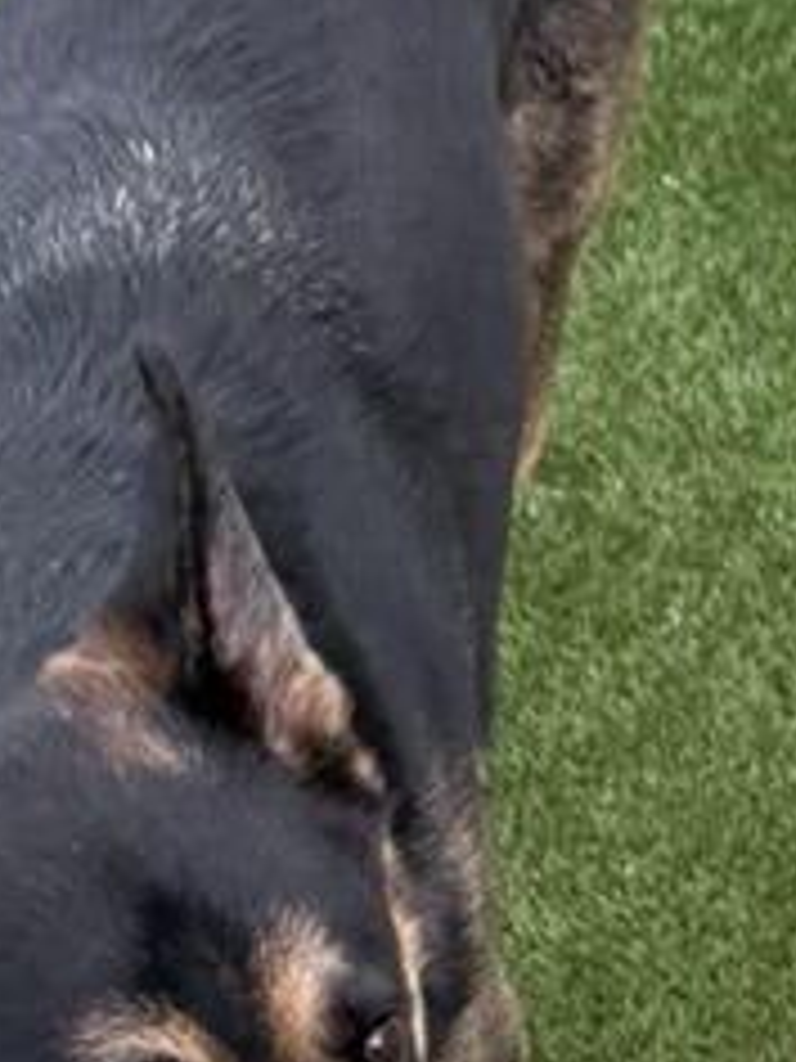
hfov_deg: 13.3
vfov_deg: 17.7
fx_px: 3189
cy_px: 1395
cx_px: 1259
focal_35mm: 104
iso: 80
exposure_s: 1/481
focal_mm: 6.76
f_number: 1.78
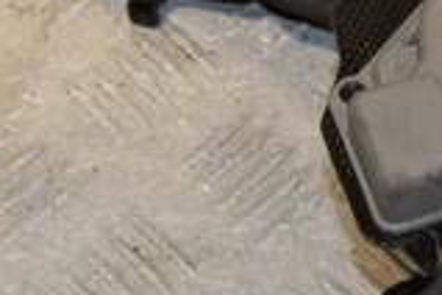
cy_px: -6
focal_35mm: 226
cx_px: 523
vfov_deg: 6.1
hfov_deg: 9.0
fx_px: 2775
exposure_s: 1/200
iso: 800
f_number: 7.1
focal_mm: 40
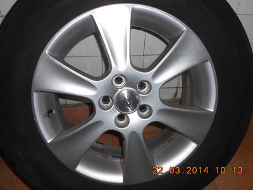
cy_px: 95
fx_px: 234
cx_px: 126
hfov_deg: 56.8
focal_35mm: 32
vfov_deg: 44.2
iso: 80
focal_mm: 5.8
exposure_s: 1/25
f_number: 3.5
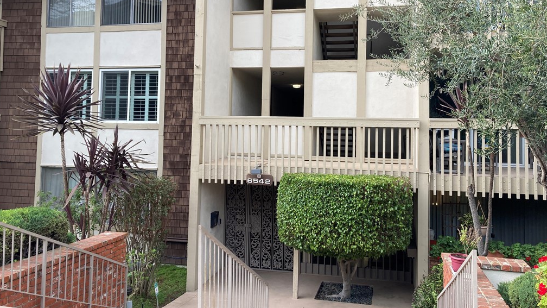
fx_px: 450
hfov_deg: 62.6
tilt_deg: +0.6
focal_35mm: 31
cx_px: 271
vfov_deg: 37.6
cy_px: 116
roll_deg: +1.8
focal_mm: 3.99
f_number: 1.8
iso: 20
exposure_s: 1/375
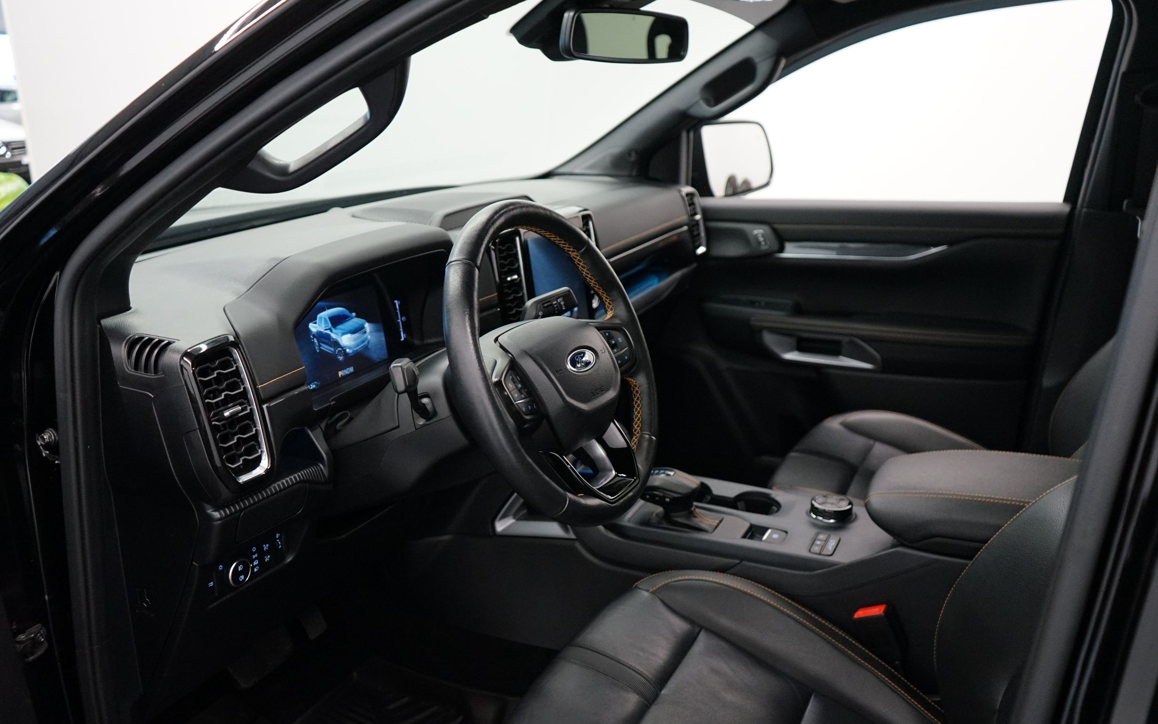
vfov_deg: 41.8
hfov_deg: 62.9
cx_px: 576
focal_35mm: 30
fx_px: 947
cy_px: 387
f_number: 3.5
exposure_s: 1/160
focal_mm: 29
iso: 3200
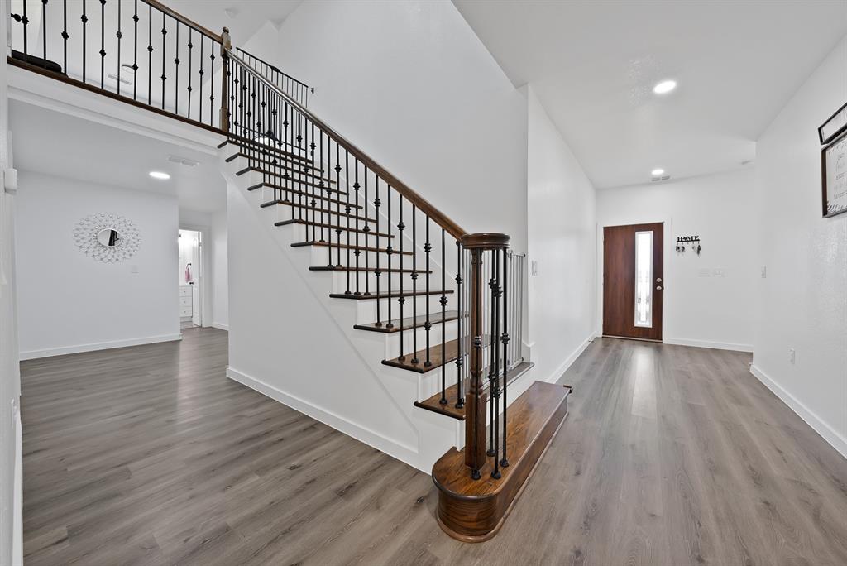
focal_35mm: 12
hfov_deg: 112.6
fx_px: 282
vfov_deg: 90.1
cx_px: 424
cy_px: 283
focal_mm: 12
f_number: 9
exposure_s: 1/2
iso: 640
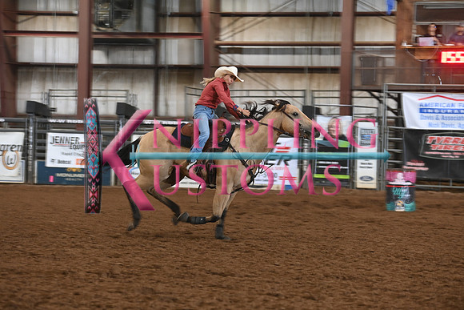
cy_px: 155
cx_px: 232
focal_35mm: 130
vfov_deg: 10.6
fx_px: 1676
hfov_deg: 15.8
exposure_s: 1/250
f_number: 4
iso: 2500
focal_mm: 130
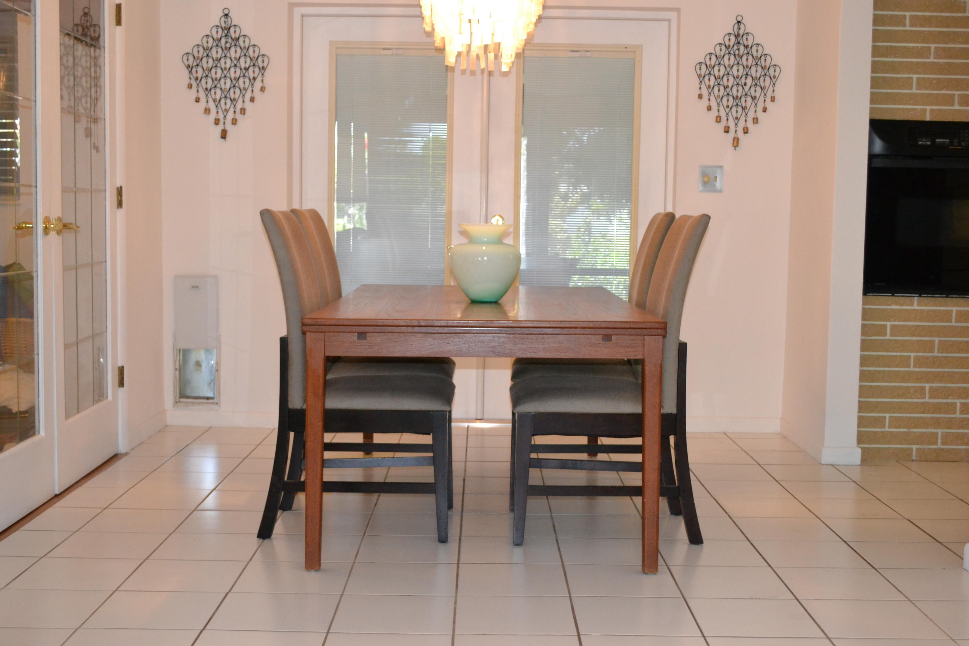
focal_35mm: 45
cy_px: 323
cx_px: 484
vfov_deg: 29.9
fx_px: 1211
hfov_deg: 43.6
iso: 2200
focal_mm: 30
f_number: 4.5
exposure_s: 1/60
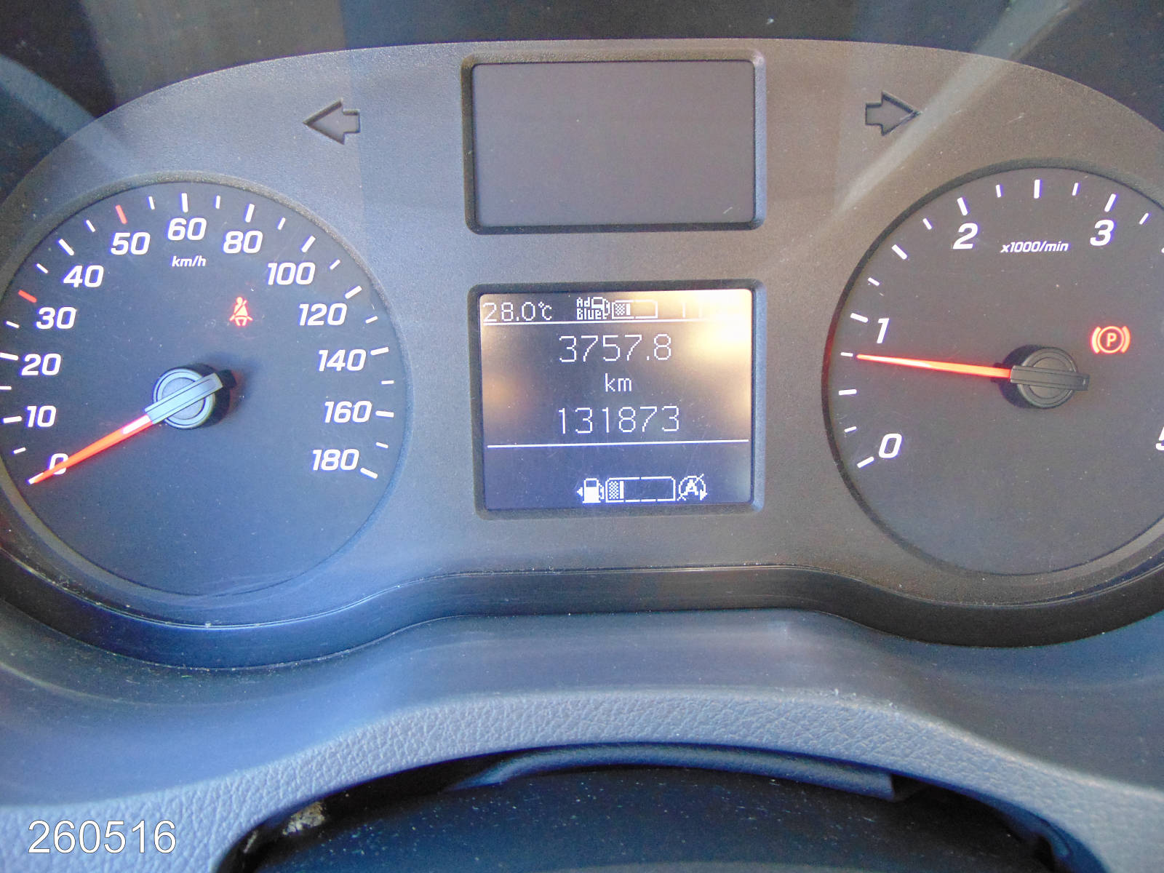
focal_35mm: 25
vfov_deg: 54.9
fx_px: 841
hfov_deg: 69.4
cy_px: 436
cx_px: 582
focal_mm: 4.5
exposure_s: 1/30
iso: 160
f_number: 3
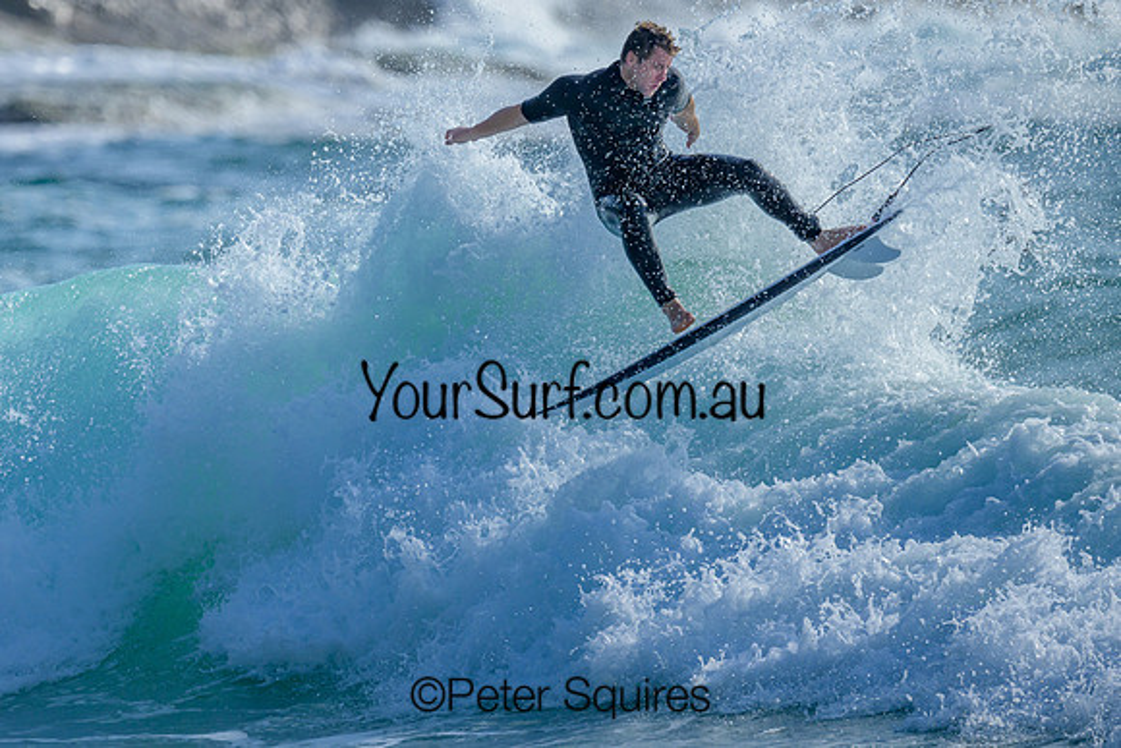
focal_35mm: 987
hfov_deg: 2.1
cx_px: 430
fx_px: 30733
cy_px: 336
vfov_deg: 1.4
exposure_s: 1/2000
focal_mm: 800
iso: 200
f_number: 6.3
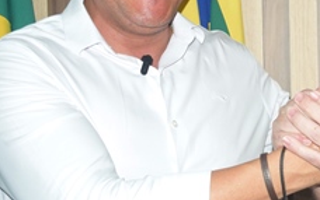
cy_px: 86
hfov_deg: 19.6
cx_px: 312
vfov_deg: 12.7
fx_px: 899
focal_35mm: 103
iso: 900
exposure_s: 1/60
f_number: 3.8
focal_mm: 24
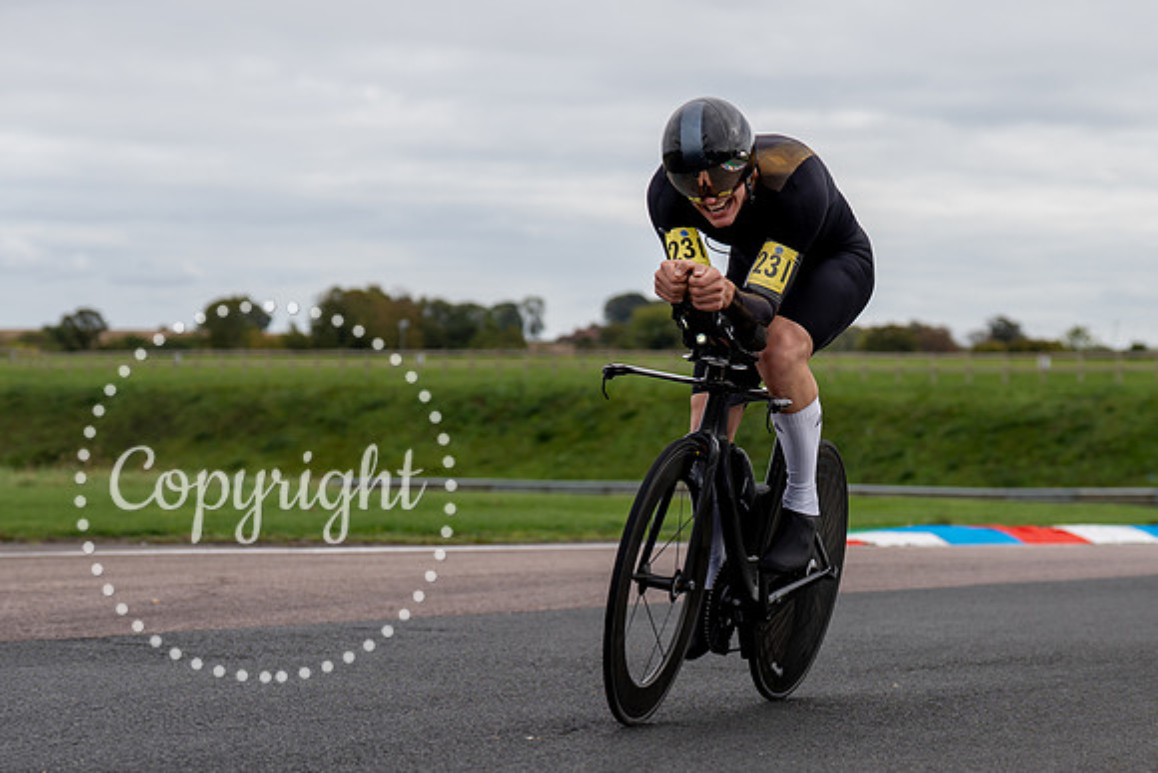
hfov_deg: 17.2
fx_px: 3831
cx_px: 672
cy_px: 407
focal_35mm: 119
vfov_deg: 11.5
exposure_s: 1/1000
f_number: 3.5
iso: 125
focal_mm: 76
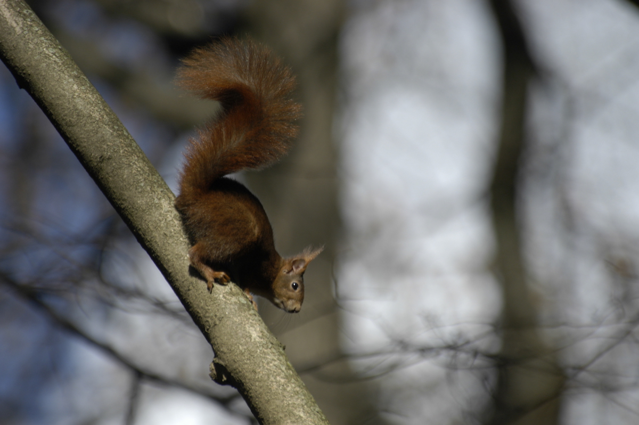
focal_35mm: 600
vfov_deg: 2.3
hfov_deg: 3.4
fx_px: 10641
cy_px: 212
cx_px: 320
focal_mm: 400
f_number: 5.6
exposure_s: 1/800
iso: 200
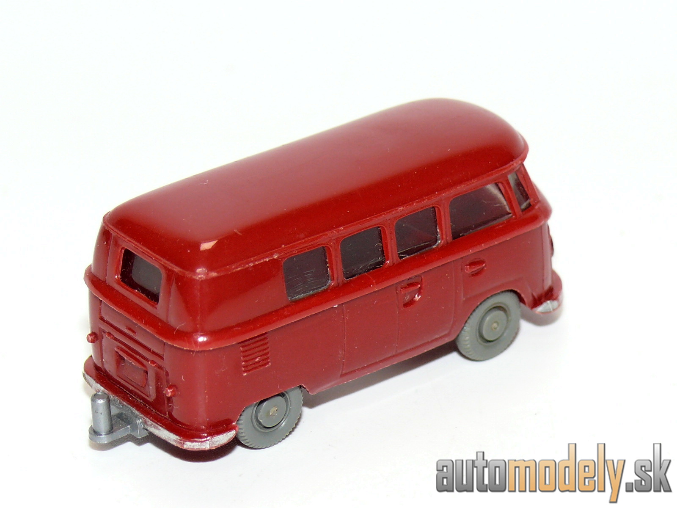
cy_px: 254
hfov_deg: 11.6
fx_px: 3344
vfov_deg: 8.7
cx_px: 338
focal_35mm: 171
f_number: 4
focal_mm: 20.3
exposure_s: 1/30
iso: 100
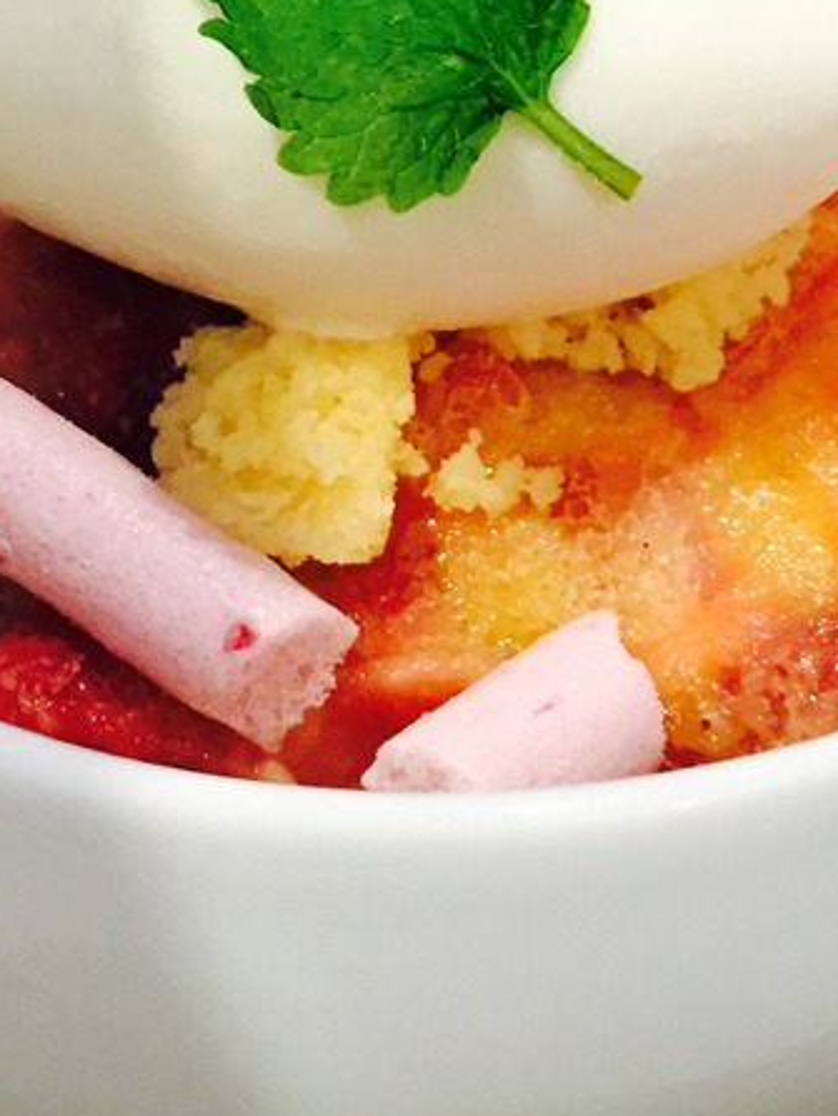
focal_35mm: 78
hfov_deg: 18.9
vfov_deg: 24.4
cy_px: 133
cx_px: 463
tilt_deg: -50.7
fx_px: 2515
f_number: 2.2
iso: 250
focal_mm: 4.15
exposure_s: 1/20
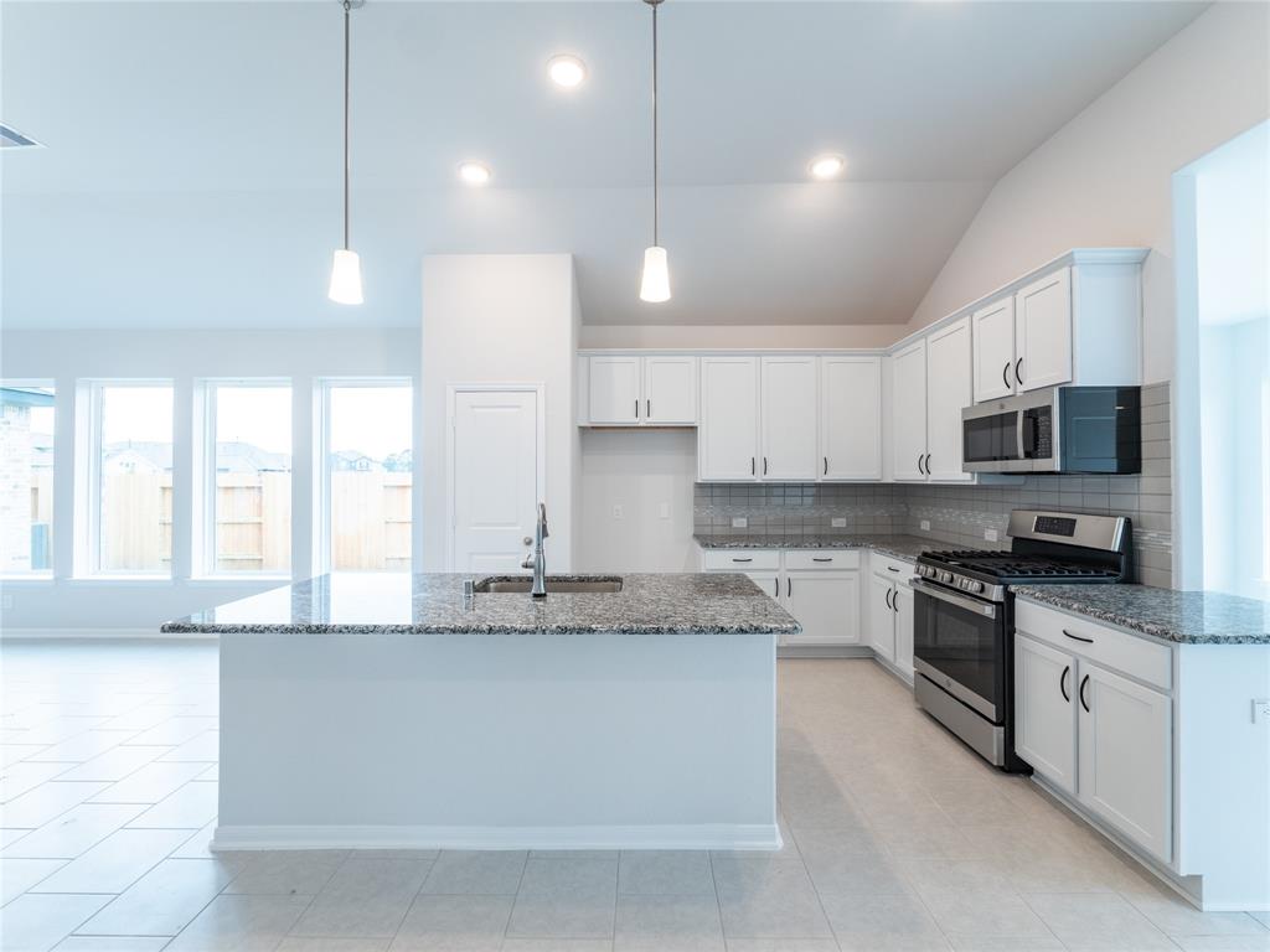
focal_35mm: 14
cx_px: 635
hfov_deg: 102.1
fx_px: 514
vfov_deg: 85.7
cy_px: 476
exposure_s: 1/8
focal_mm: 7
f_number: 8
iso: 200
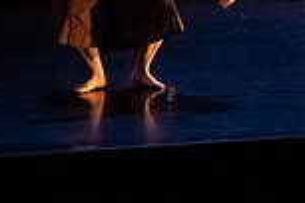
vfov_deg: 9.6
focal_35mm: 135
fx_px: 1144
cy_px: -163
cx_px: 515
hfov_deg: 13.8
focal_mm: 28
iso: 4000
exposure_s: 1/400
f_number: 4.5
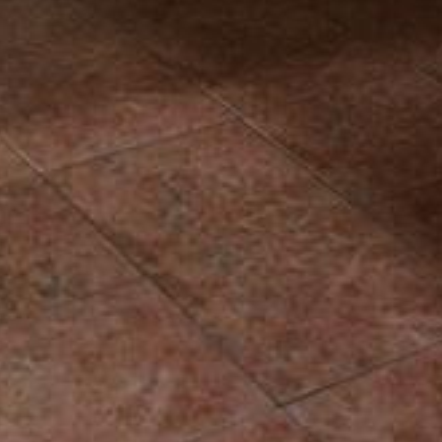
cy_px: -496
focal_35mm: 119
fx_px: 1719
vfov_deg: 12.5
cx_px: 458
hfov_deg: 14.4
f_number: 2.2
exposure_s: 1/30
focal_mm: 4.15
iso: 200
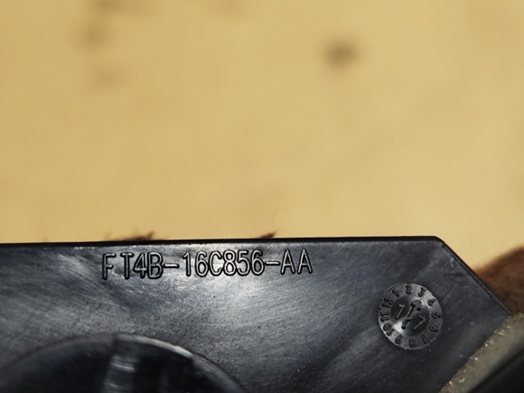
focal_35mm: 53
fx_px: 802
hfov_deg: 36.2
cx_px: 248
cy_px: 193
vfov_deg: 27.5
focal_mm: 5.31
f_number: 1.7
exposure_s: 1/33
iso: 500
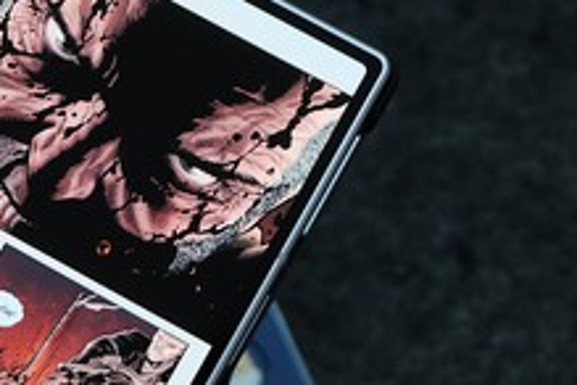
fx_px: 2564
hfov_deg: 12.7
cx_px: 5
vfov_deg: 8.6
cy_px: 248
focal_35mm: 160
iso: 800
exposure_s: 1/20
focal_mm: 35.5
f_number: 5
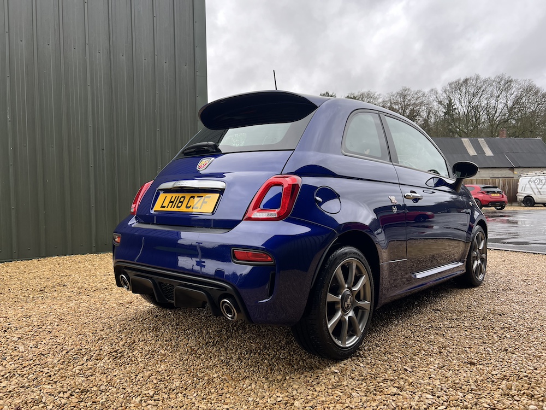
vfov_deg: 53.1
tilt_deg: -0.1
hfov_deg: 67.3
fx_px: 410
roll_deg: +1.6
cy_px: 205
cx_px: 273
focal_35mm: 26
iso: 64
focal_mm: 5.7
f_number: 1.5
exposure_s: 1/121
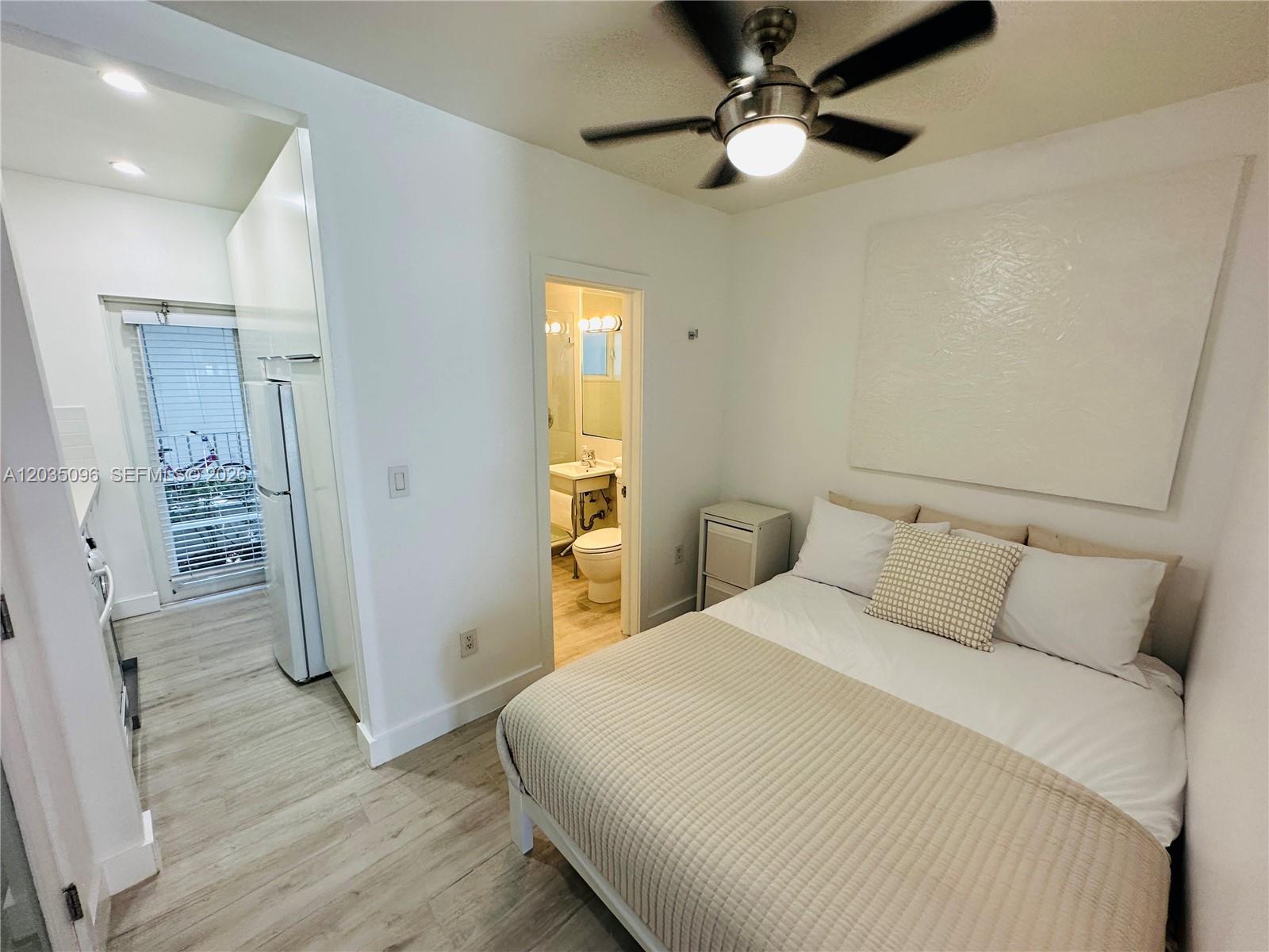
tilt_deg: -11.7
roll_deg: -0.9
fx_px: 513
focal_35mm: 14
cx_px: 634
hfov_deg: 102.1
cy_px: 476
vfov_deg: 85.7
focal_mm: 2.22
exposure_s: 1/120
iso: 200
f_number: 2.2
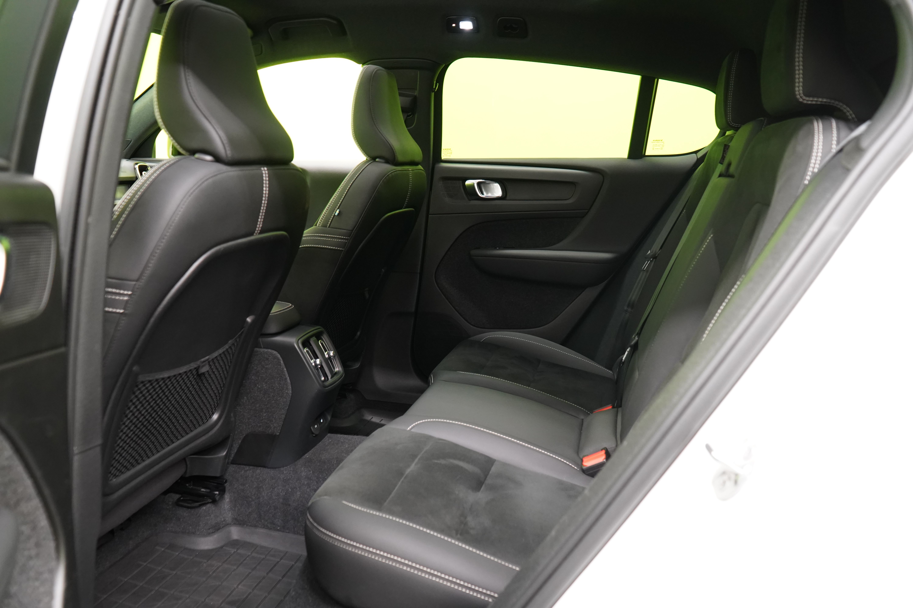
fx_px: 710
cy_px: 304
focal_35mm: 28
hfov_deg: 65.5
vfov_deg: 46.4
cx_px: 456
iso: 3200
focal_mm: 28
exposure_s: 1/20
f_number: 5
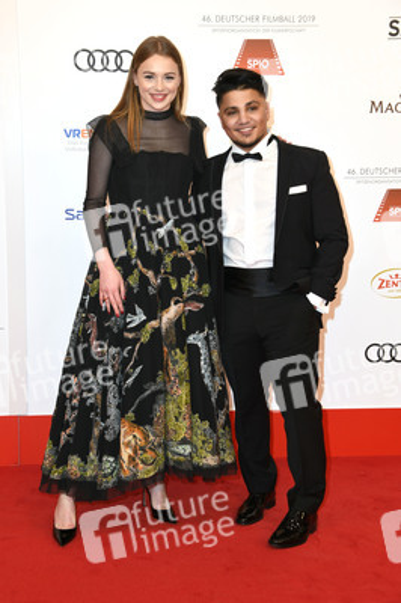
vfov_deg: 32.4
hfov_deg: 21.9
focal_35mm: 62
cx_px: 200
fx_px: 1038
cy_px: 302
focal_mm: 62
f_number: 6.3
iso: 320
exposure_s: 1/160
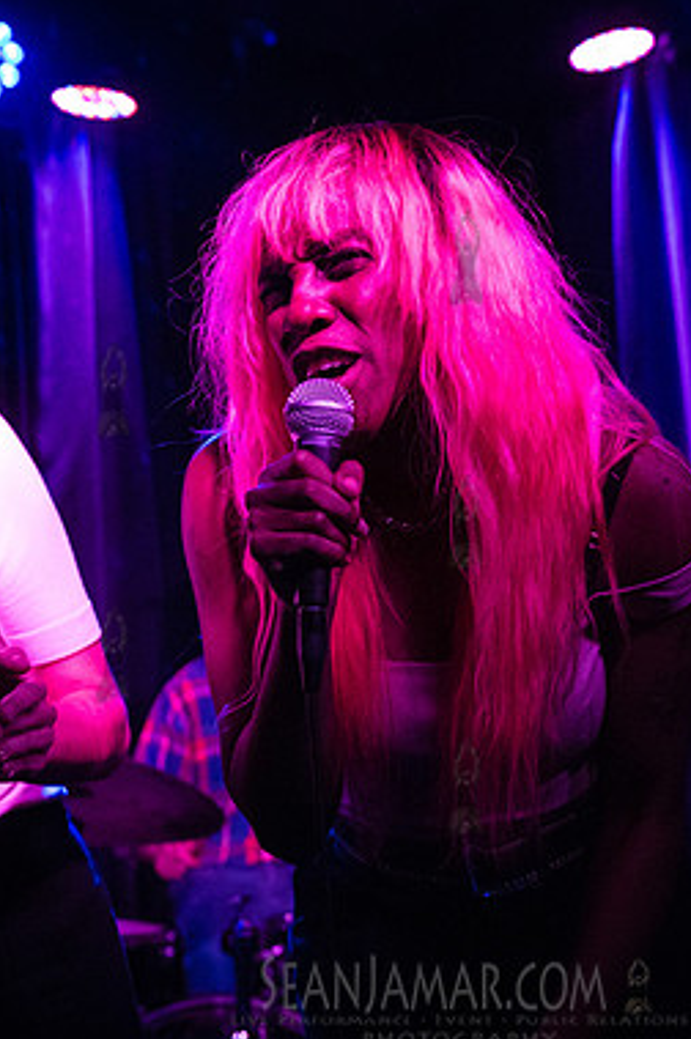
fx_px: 1413
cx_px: 463
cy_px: 521
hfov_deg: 27.3
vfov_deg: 40.4
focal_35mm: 49
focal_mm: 32
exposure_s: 1/320
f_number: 3.5
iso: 12800
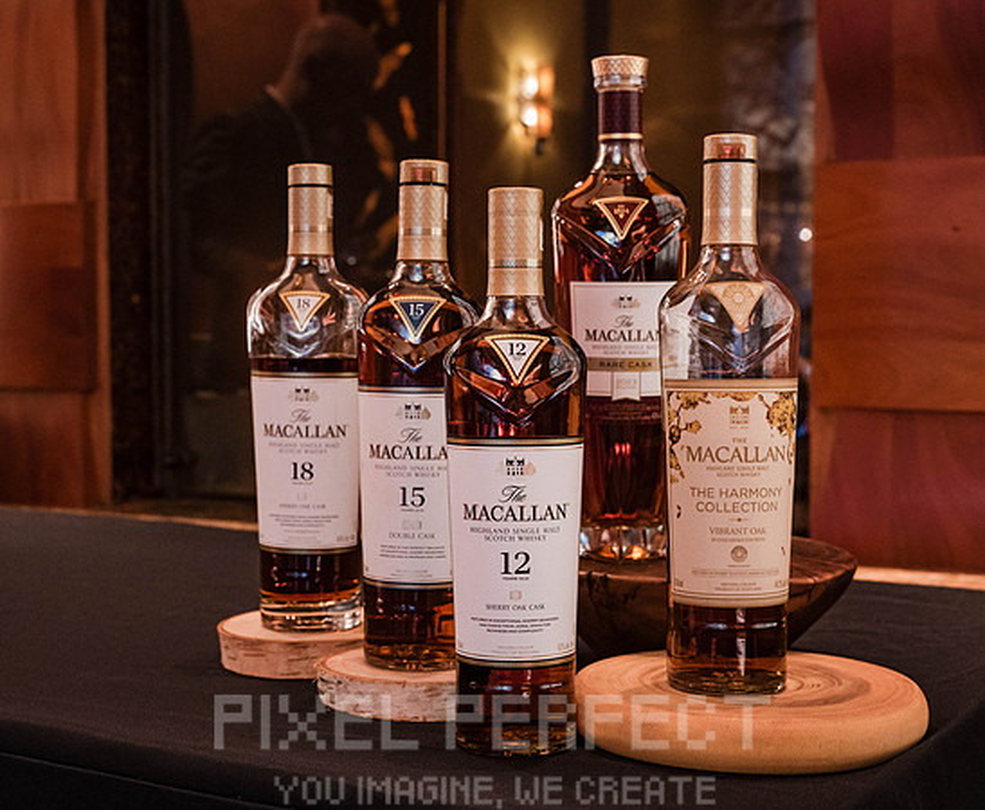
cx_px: 478
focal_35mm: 53
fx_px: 1574
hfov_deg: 34.7
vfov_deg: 28.9
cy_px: 410
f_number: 6.3
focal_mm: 40
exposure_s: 1/30
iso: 4000
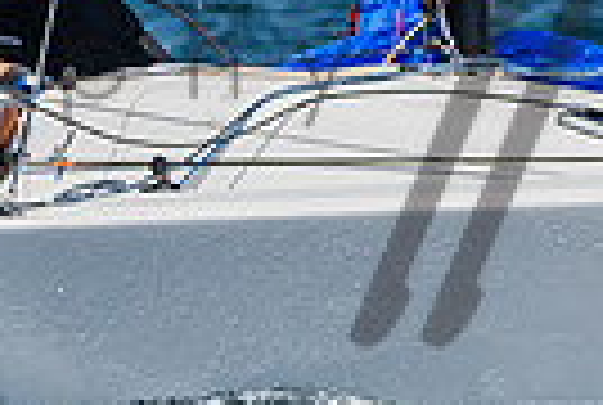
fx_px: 27733
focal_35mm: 1652
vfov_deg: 0.8
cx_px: -190
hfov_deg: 1.2
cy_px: 63
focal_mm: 175
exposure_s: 1/2500
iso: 400
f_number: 6.3
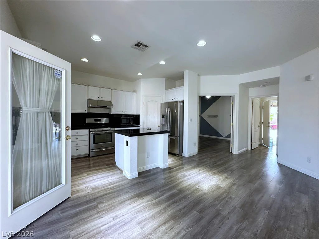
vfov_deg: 85.7
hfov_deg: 102.1
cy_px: 120
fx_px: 129
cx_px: 160
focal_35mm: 14
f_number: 2.2
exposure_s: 1/120
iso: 200
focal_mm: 2.22
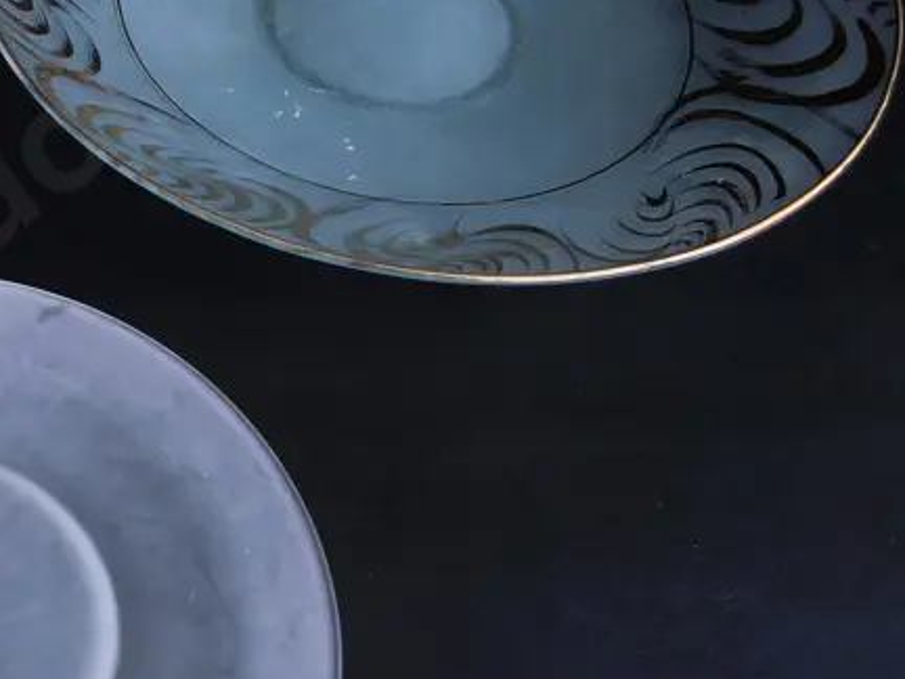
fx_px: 1673
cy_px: 295
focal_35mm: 64
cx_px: -134
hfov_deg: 27.3
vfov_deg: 22.9
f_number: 2
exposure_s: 1/100
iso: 40
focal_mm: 2.87
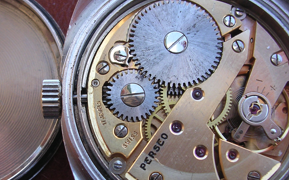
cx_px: 112
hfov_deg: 33.3
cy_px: 102
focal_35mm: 61
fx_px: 480
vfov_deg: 21.3
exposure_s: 1/101
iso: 100
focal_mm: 5.8
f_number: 2.8
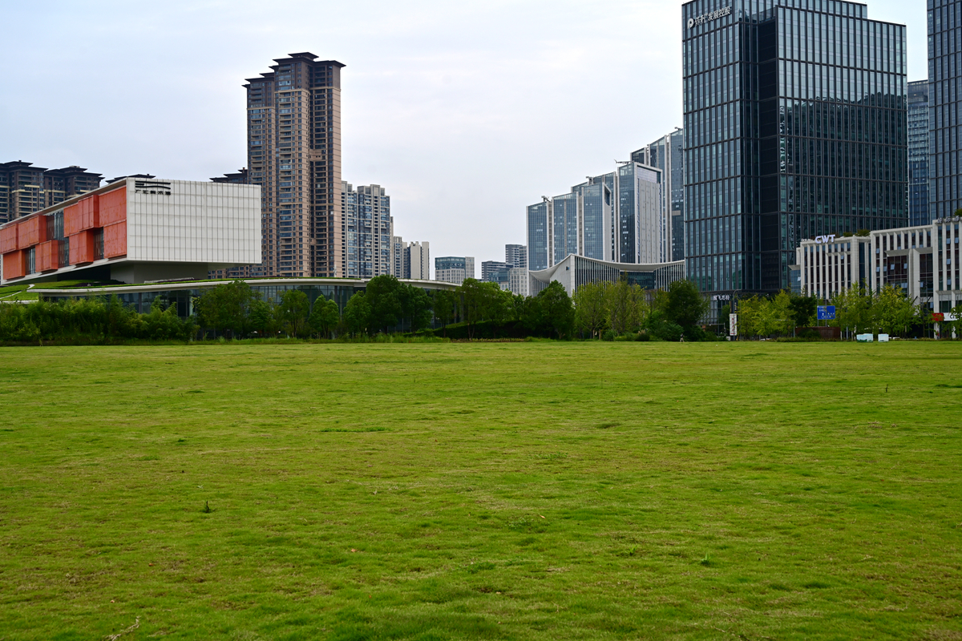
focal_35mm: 45
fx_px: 1202
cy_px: 320
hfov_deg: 43.6
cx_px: 481
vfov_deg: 29.9
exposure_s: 1/400
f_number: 8
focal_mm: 45
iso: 125
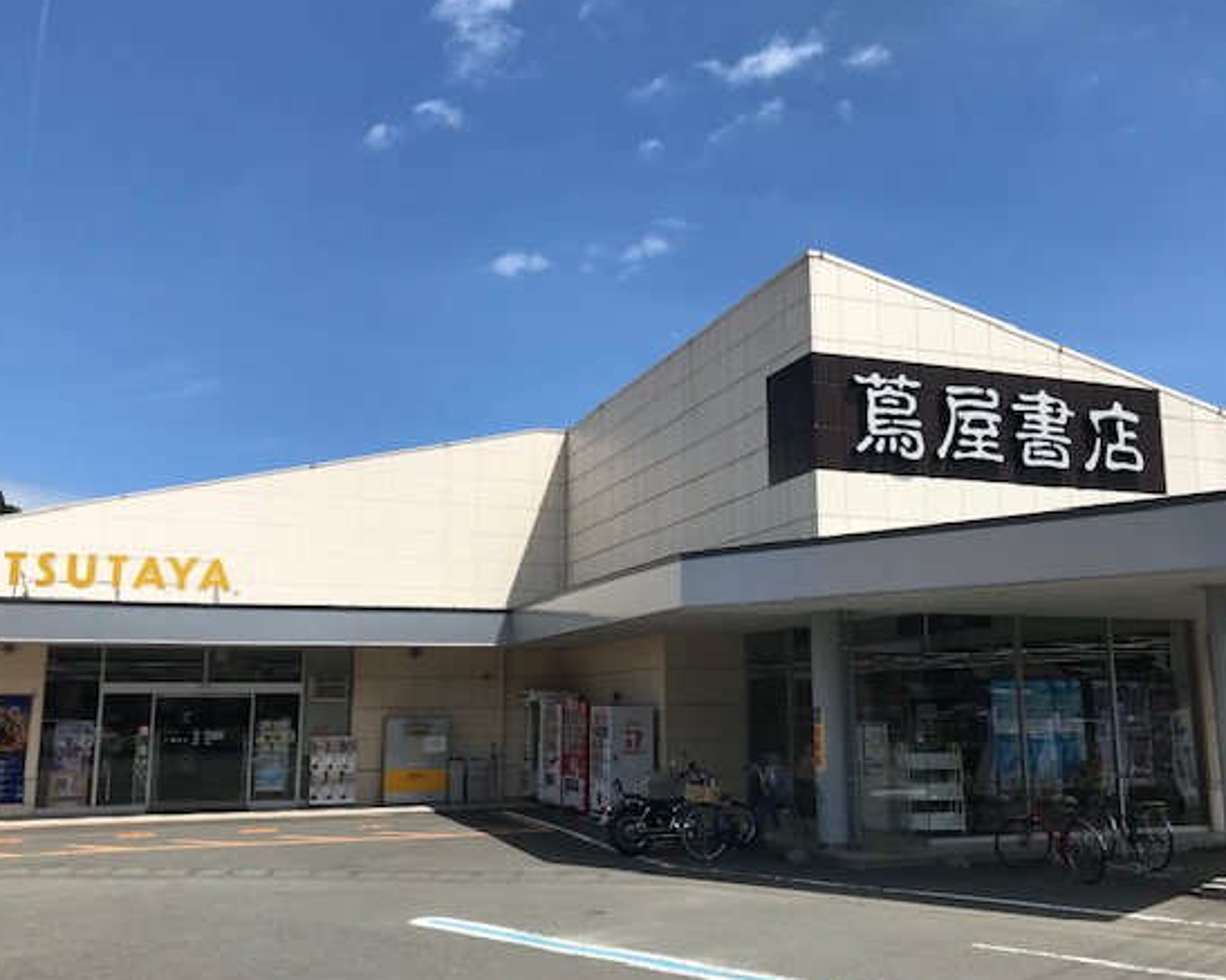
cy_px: 509
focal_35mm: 32
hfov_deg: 55.7
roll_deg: -0.4
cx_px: 650
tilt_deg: +10.7
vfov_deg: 45.8
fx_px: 1160
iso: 20
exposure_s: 1/3300
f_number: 1.8
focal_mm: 3.99
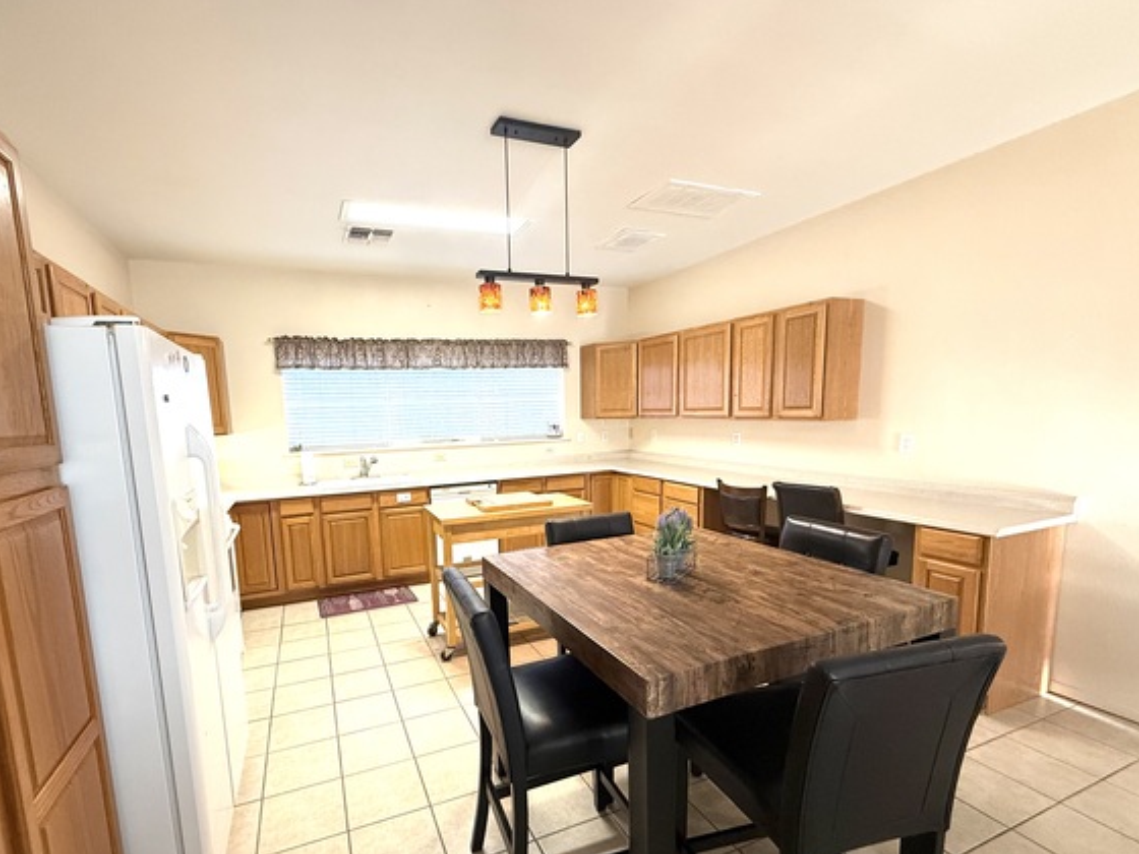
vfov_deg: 77.8
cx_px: 508
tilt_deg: -7.0
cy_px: 478
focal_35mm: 16
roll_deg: +2.1
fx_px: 526
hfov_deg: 94.1
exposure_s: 1/60
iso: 200
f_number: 2.2
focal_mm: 2.22
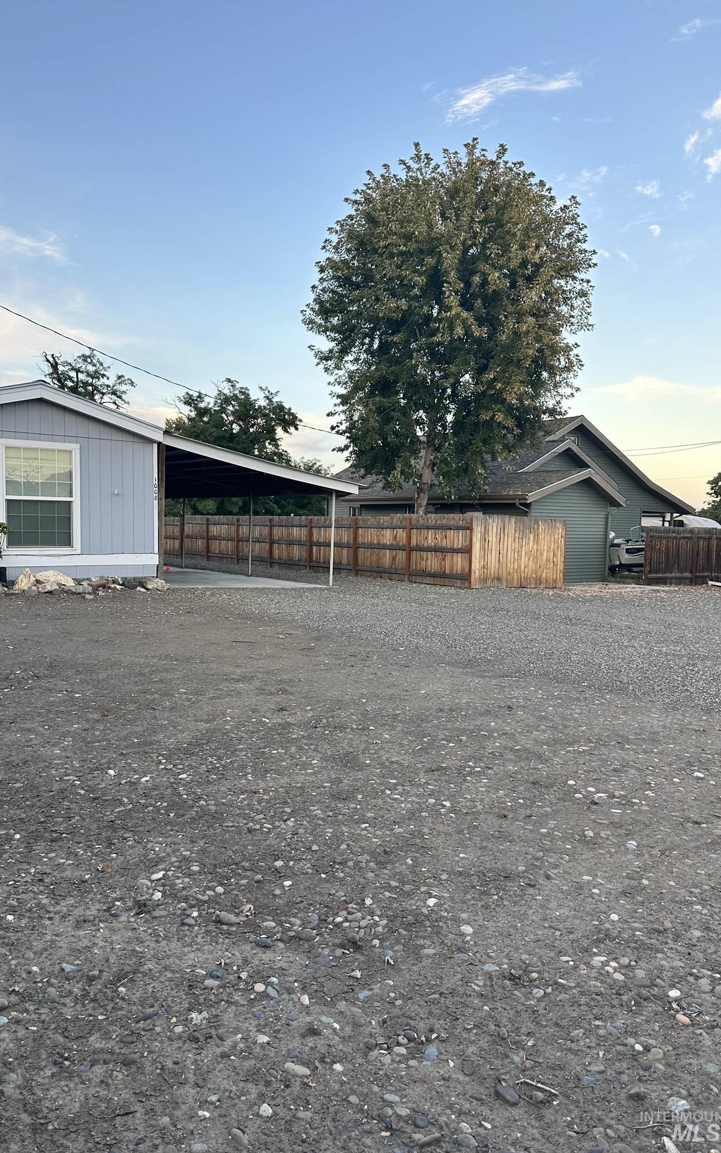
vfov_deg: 70.4
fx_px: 817
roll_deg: -1.9
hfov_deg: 47.5
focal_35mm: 26
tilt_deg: -3.9
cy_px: 581
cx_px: 316
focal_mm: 6.86
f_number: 1.78
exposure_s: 1/417
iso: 80
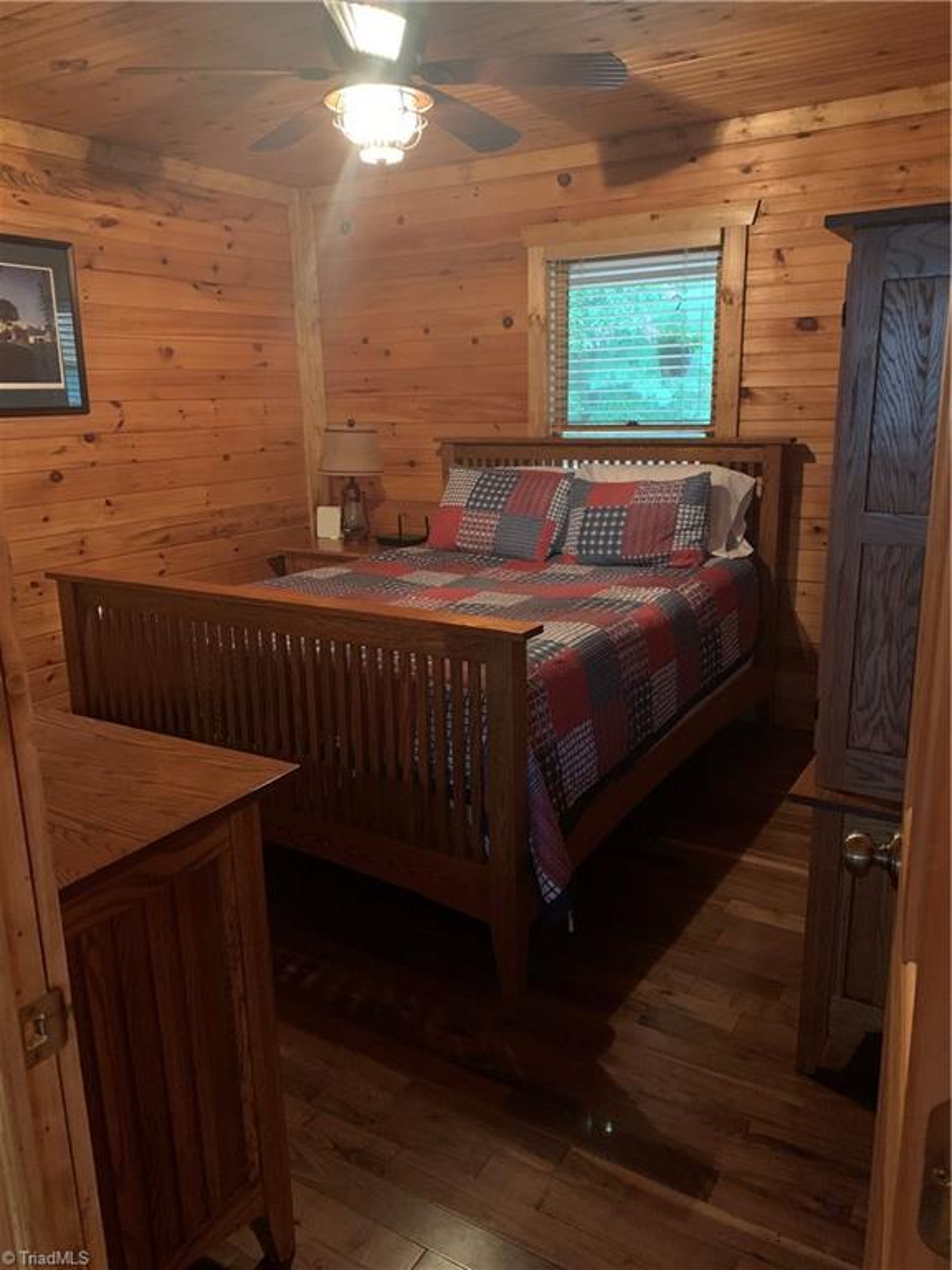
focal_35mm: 26
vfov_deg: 67.3
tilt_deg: -12.7
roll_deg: +1.1
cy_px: 635
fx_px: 953
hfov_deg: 53.1
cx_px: 476
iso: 640
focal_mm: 4.25
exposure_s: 1/20
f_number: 1.8
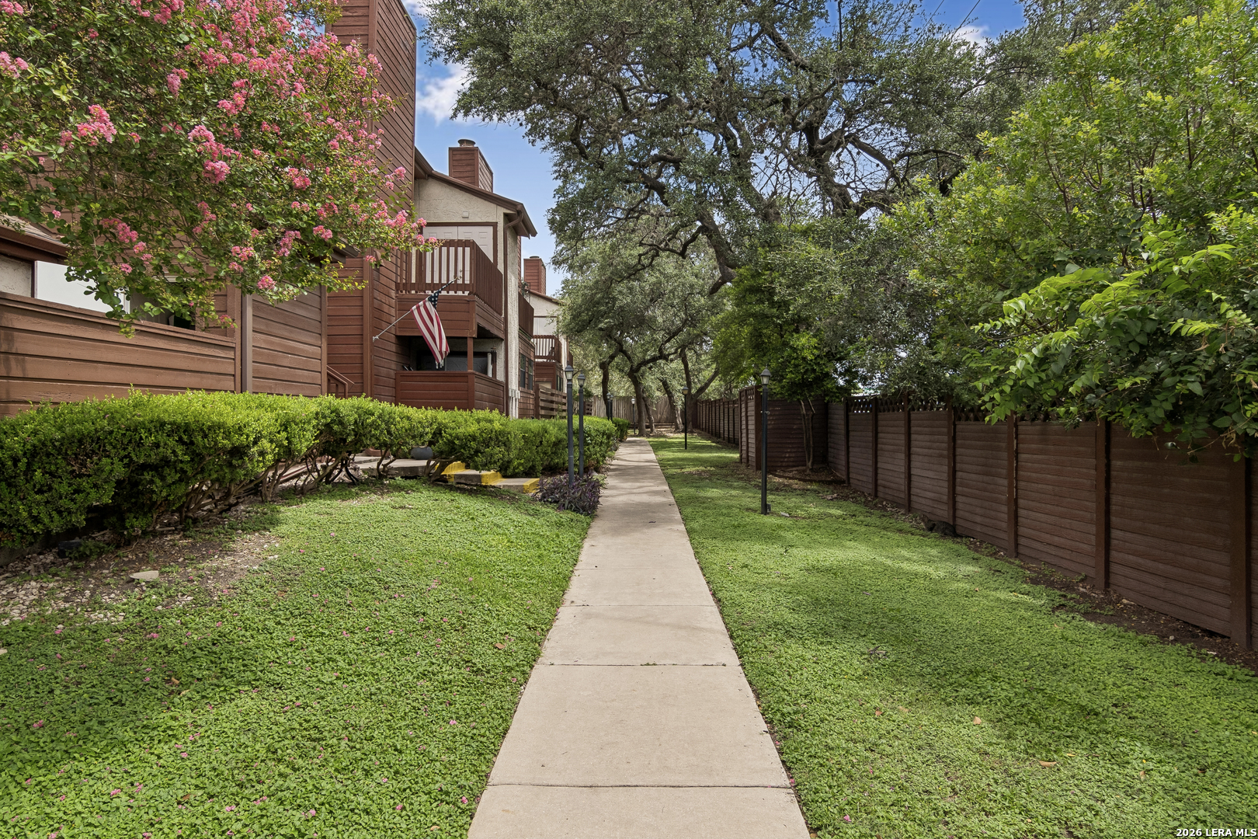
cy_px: 420
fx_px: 664
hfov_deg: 86.9
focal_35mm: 19
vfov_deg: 64.6
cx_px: 629
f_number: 8
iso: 100
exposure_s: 1/320
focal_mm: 13
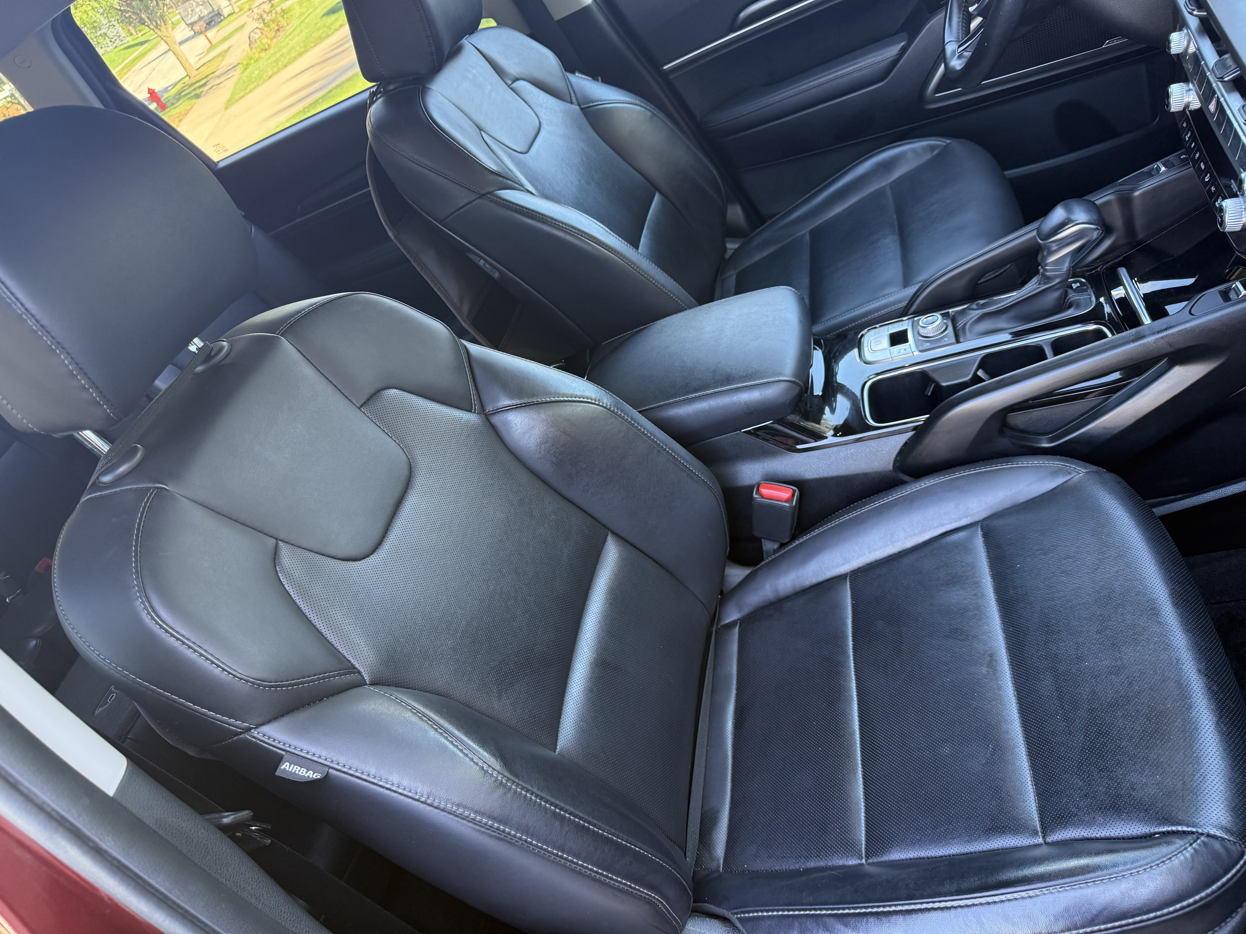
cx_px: 623
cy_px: 467
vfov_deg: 56.8
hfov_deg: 71.6
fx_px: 864
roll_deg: +30.1
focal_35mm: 24
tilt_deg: -34.4
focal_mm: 6.76
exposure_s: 1/78
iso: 200
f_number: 1.78
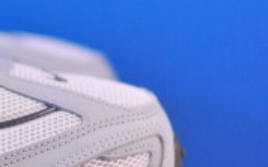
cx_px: -262
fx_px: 2504
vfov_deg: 3.8
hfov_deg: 6.0
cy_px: -20
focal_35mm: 343
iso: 250
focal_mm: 50
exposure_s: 1/320
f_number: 2
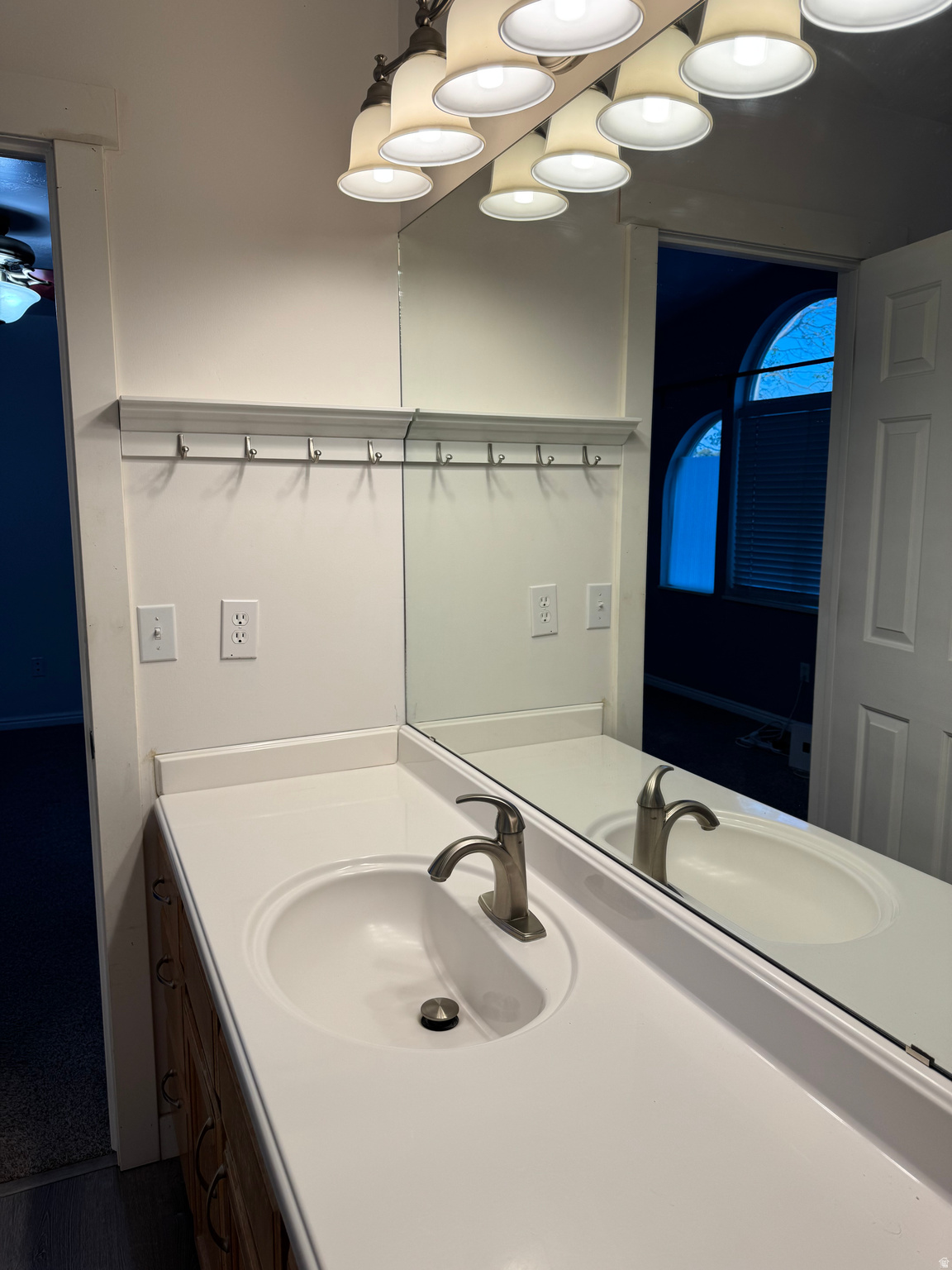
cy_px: 635
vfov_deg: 71.6
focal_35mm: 24
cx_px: 476
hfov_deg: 56.8
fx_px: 880
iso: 64
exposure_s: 1/207
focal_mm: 6.76
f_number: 1.78
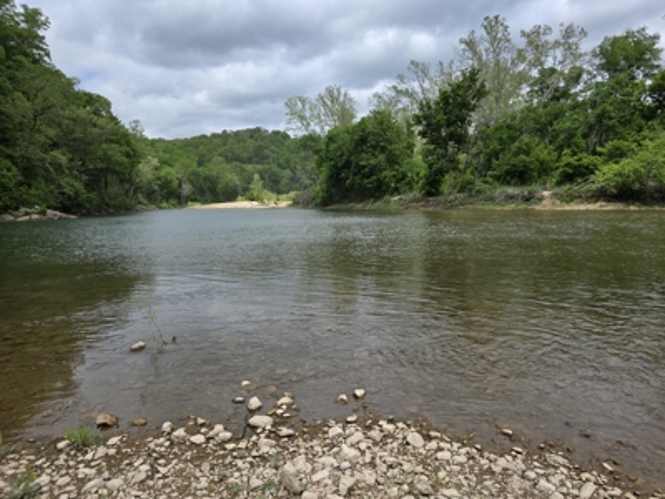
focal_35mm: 23
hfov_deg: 73.9
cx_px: 332
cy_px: 250
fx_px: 442
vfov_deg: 58.9
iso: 80
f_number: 1.7
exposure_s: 1/6355
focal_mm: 6.3
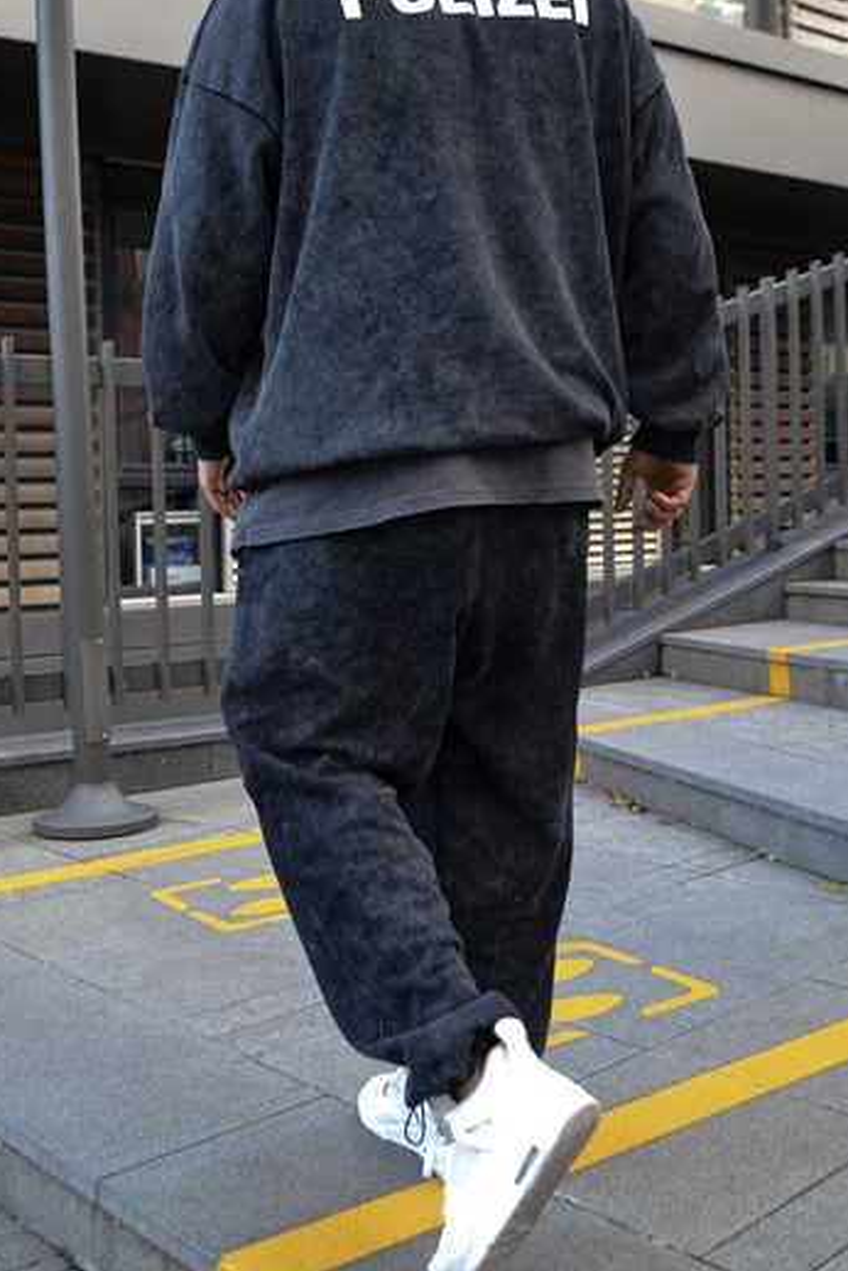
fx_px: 1378
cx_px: 441
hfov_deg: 34.2
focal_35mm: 39
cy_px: 507
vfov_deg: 49.2
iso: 400
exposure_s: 1/60
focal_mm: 18
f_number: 4
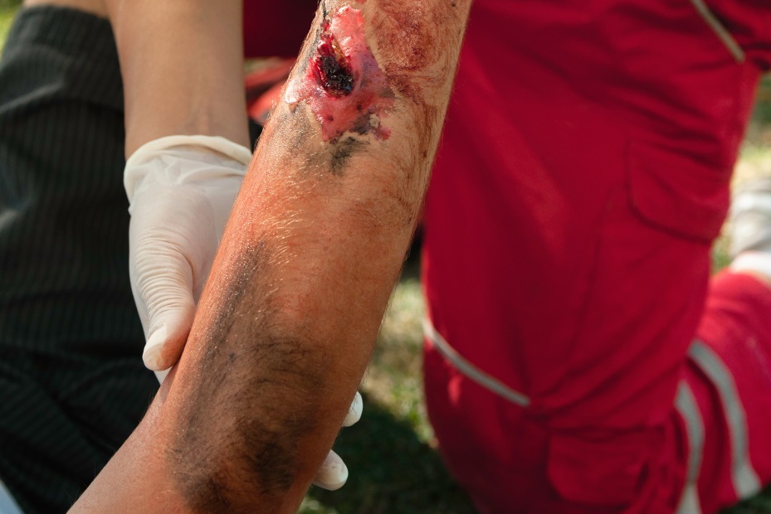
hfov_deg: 27.7
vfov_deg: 18.5
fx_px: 1564
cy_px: 81
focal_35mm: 73
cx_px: 388
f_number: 5
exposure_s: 1/400
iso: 200
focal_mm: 32
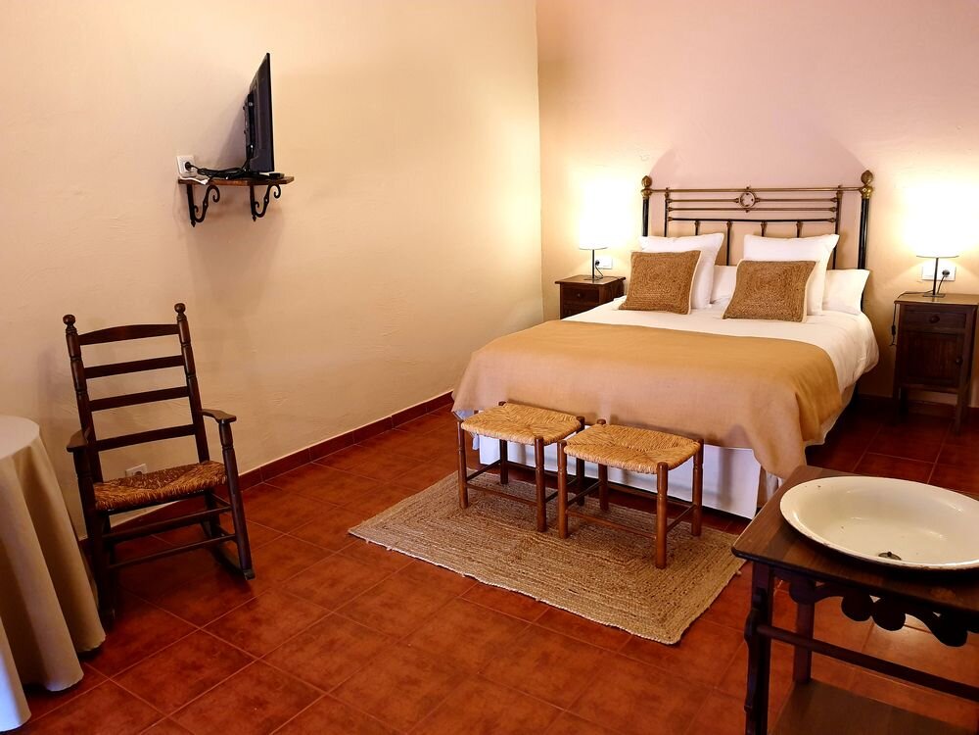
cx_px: 490
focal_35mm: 26
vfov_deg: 53.1
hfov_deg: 67.3
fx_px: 735
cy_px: 368
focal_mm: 4.3
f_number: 2.4
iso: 320
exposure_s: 1/33
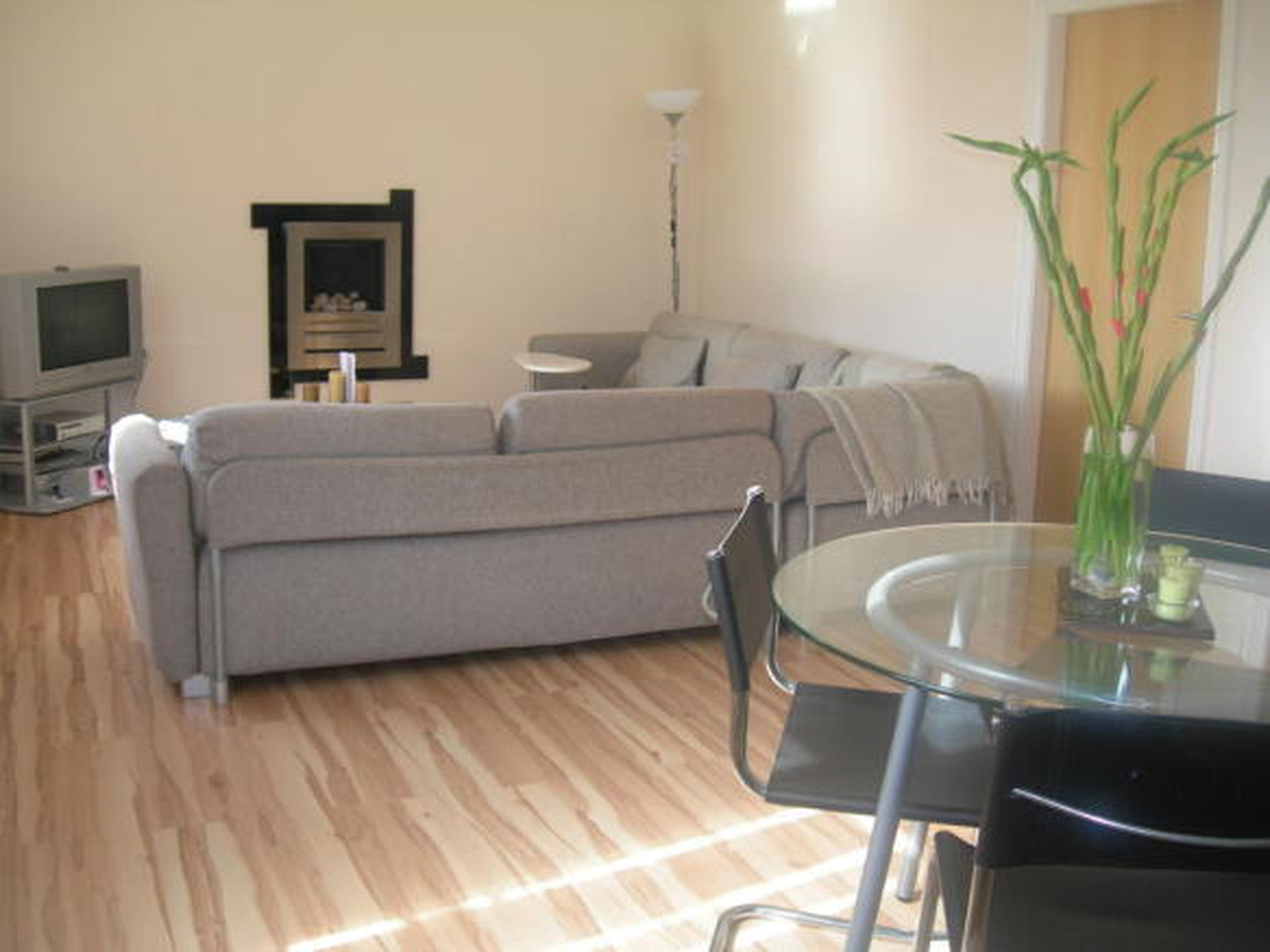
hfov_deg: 49.0
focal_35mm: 38
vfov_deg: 37.7
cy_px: 476
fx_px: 1394
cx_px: 635
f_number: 2.8
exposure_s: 1/35
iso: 50
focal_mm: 7.8
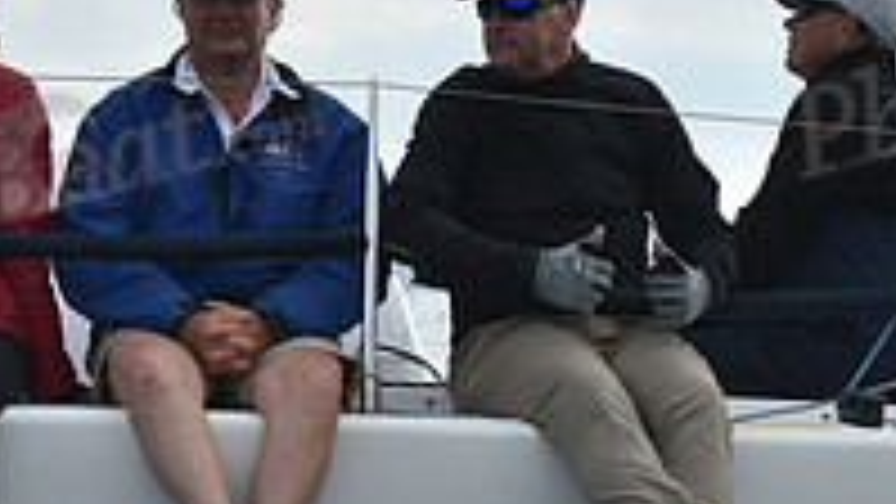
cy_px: 358
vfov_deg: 4.3
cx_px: 563
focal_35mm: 281
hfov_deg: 7.7
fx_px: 6677
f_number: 9
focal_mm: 92
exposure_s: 1/800
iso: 400
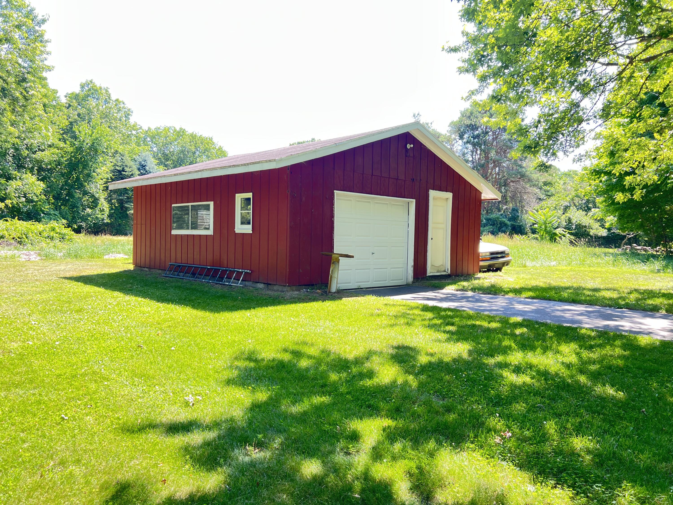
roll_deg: -1.1
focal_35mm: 26
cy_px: 252
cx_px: 336
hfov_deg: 67.3
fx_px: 505
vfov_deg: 53.1
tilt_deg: -2.3
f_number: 1.5
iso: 50
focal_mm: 5.7
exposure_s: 1/171
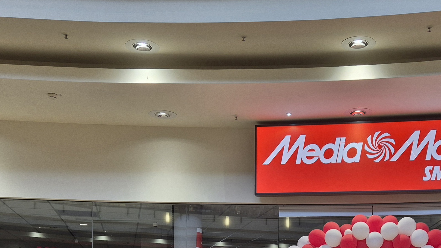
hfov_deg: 42.5
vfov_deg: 23.1
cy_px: 289
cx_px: 278
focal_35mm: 48
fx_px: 561
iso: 64
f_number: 1.8
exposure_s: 1/100
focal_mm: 5.4
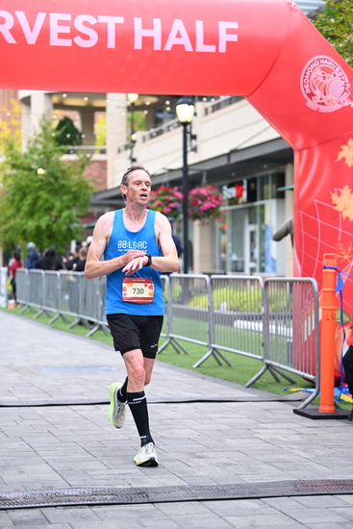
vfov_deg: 25.4
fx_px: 1176
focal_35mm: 80
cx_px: 176
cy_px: 264
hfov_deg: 17.1
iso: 1250
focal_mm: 80
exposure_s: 1/1600
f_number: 2.8
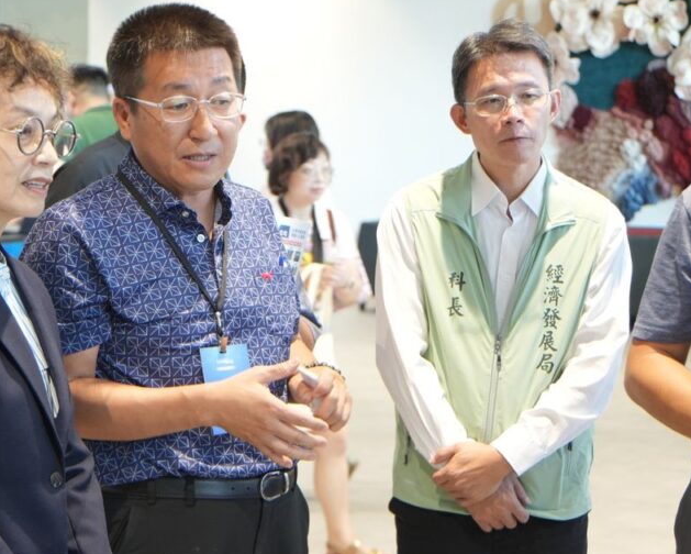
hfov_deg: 21.9
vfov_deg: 17.7
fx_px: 1780
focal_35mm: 87
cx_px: 261
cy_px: 293
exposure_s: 1/60
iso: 1250
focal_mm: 38
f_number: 2.8
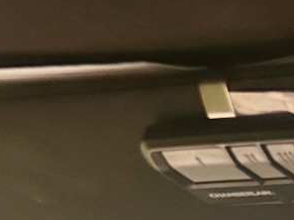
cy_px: 717
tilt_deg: +4.3
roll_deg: -6.0
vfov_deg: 7.5
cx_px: 999
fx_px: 1435
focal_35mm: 169
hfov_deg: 8.7
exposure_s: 1/816
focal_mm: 6.86
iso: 80
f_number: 1.78
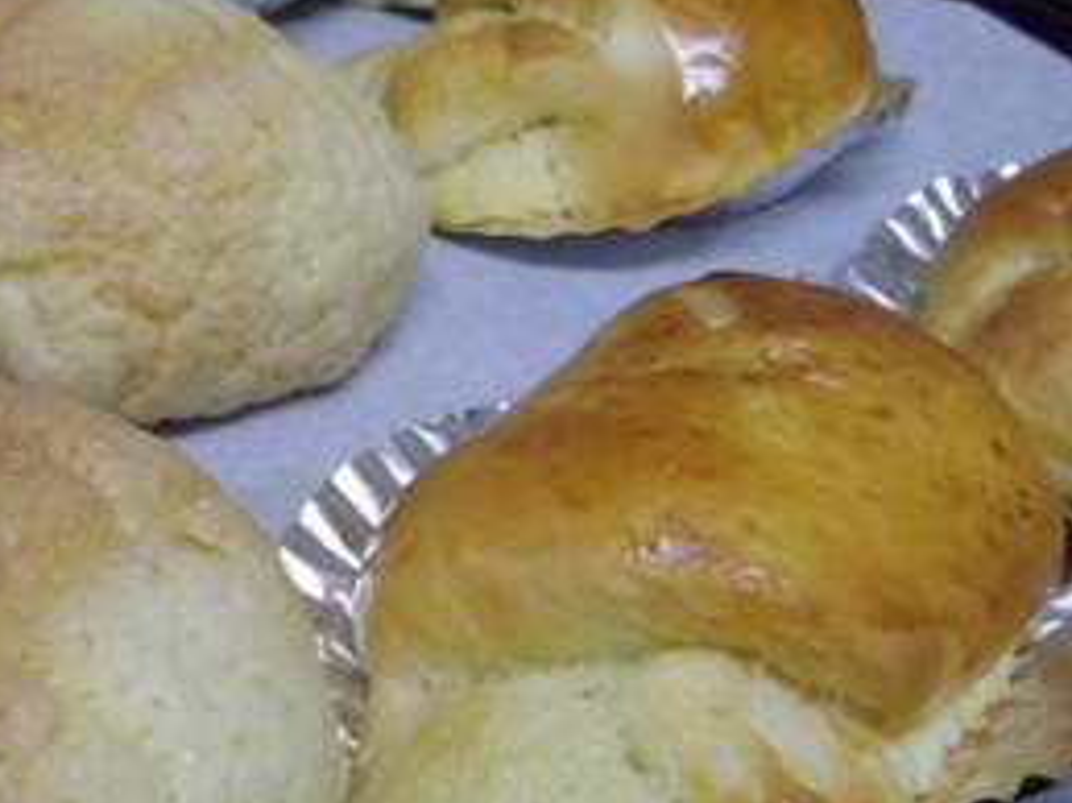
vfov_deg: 30.8
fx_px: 1455
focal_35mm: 47
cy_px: 451
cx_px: 488
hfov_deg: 40.4
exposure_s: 1/50
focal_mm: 4.9
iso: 662
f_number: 3.2
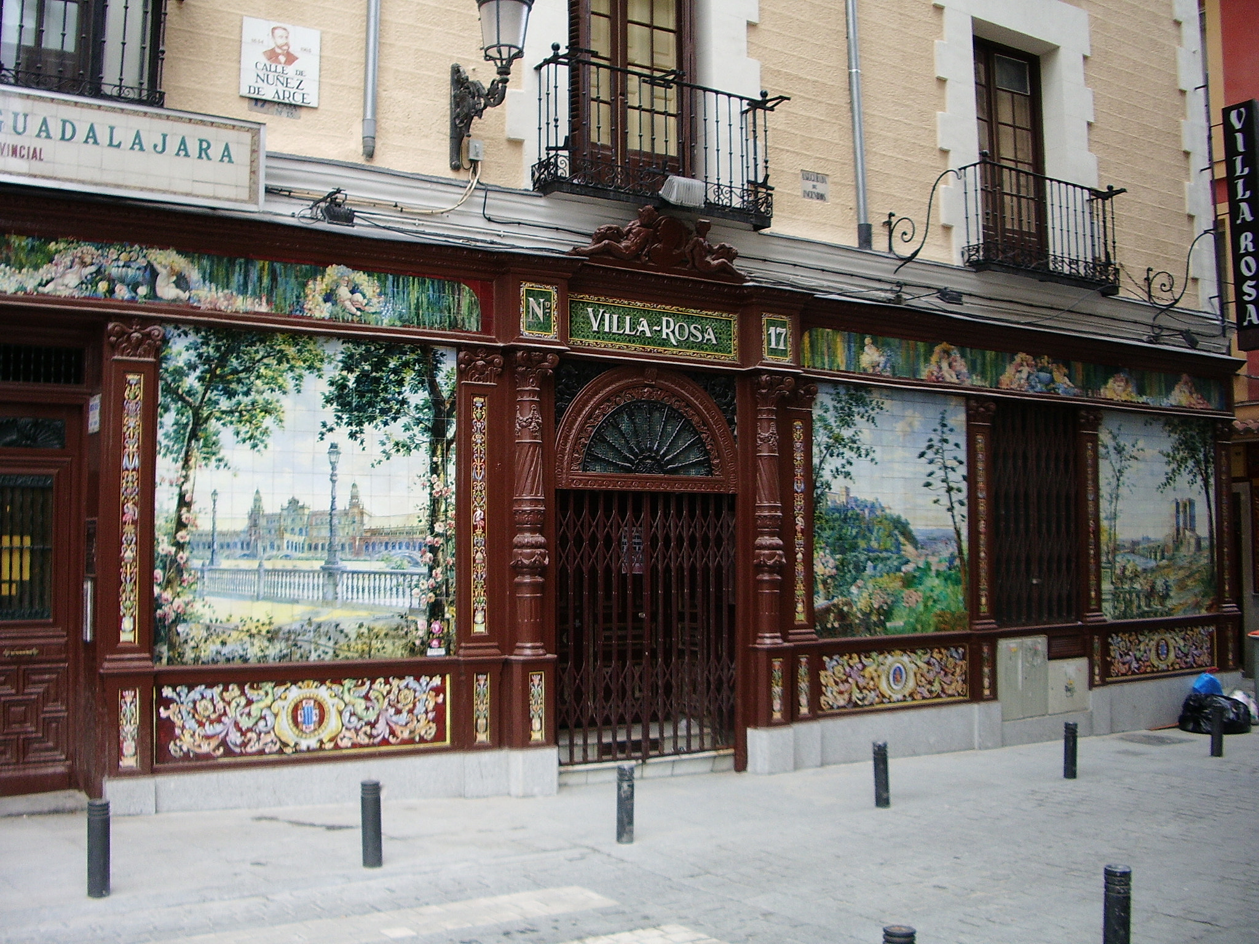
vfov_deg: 40.7
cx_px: 630
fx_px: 1273
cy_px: 472
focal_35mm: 35
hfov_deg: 52.6
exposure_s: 1/80
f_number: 2.6
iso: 100
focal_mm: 5.8
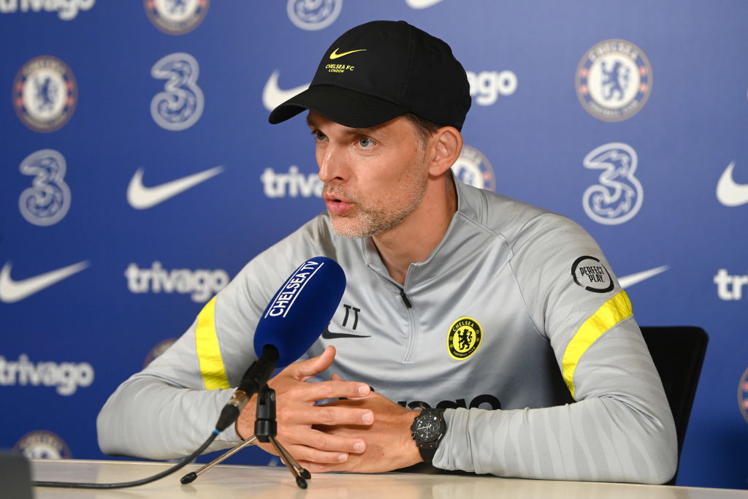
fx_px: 2535
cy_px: 250
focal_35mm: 122
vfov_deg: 11.2
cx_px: 374
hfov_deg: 16.8
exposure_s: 1/500
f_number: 3.5
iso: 2500
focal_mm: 122
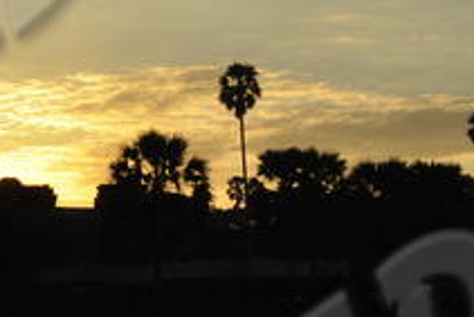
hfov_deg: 15.0
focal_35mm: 136
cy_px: 314
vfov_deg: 10.0
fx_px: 1792
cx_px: 85
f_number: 14
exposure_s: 1/800
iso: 800
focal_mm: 24
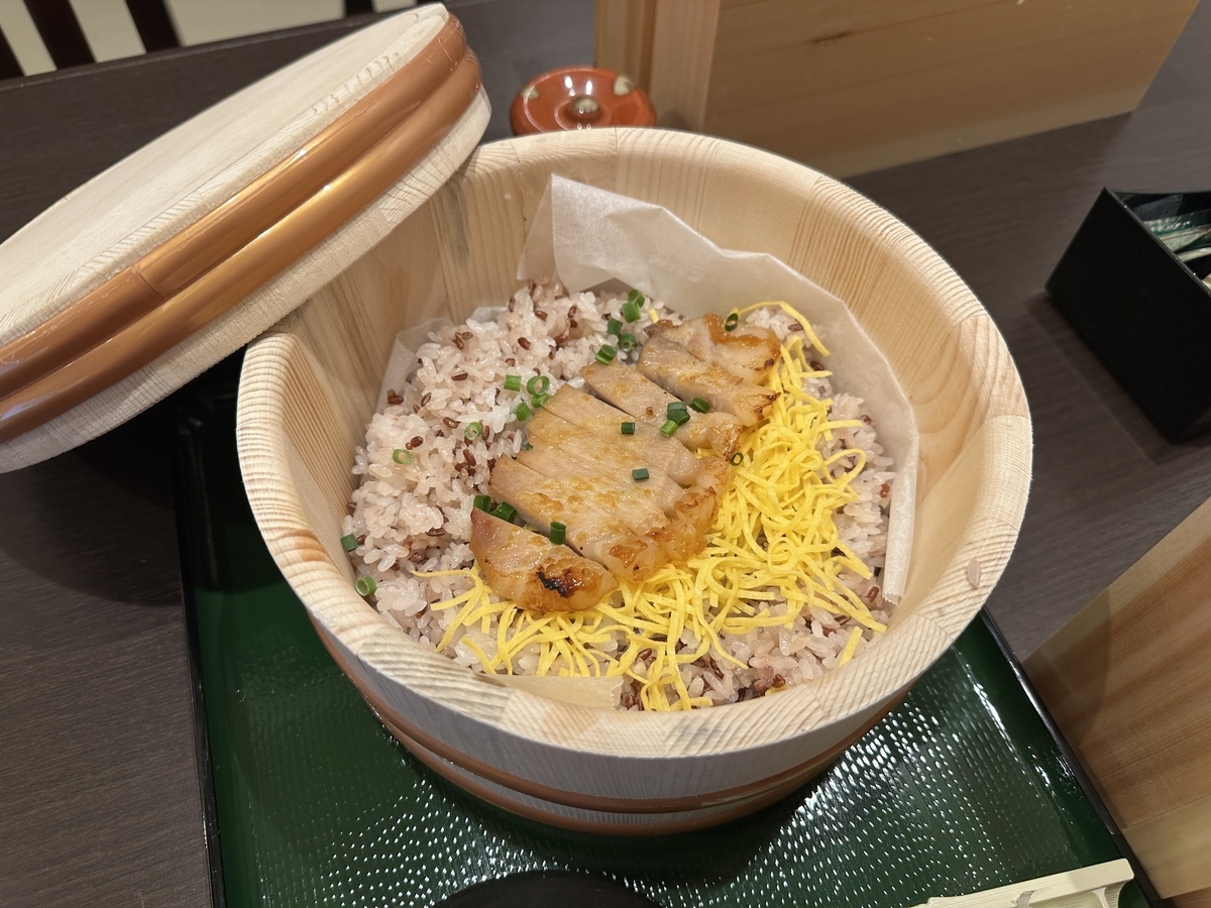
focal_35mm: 24
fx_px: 840
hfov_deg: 71.6
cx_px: 606
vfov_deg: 56.8
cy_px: 454
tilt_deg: -56.6
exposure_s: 1/50
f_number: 1.78
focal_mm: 6.86
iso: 125
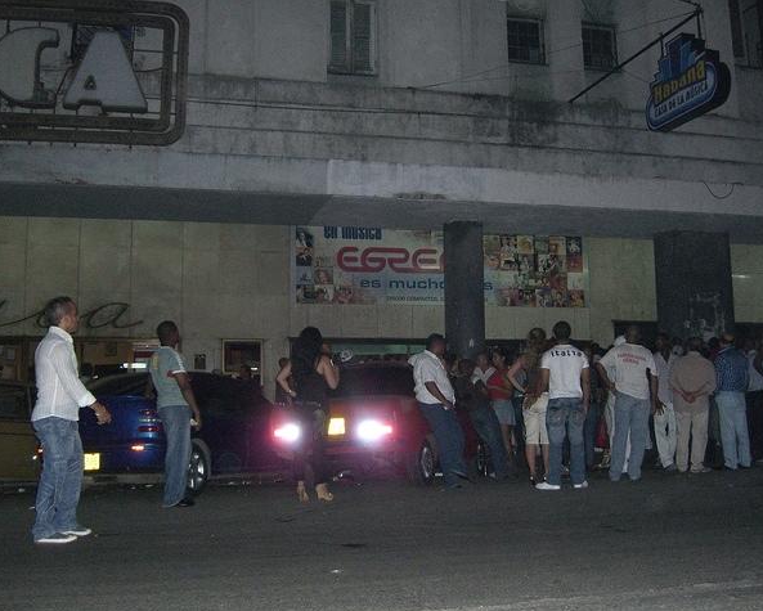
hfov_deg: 45.8
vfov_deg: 37.4
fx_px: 904
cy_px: 307
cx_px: 364
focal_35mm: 40
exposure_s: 1/60
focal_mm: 7.9
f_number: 2.8
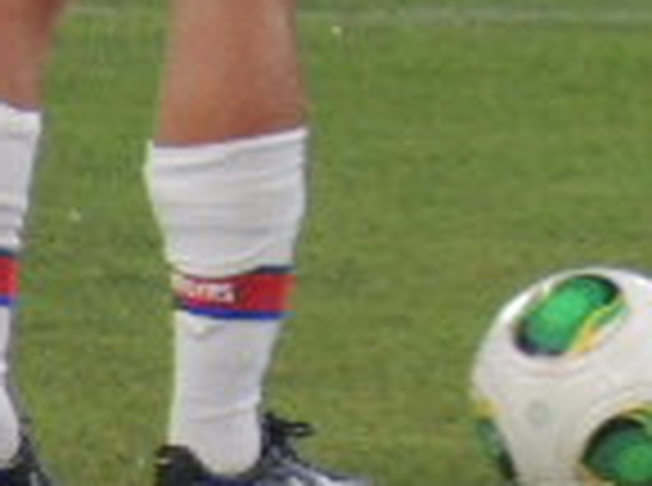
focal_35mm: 3983
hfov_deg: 0.5
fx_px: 74835
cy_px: -513
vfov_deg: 0.4
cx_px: 800
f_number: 5.5
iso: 800
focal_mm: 160.5
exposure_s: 1/125
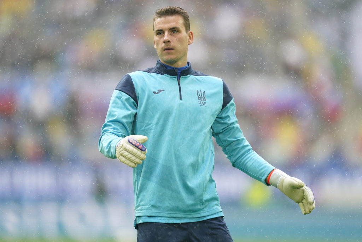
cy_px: 121
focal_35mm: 400
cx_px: 181
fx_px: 4023
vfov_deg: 3.4
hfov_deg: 5.2
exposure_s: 1/2500
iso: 1600
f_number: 2.8
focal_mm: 400
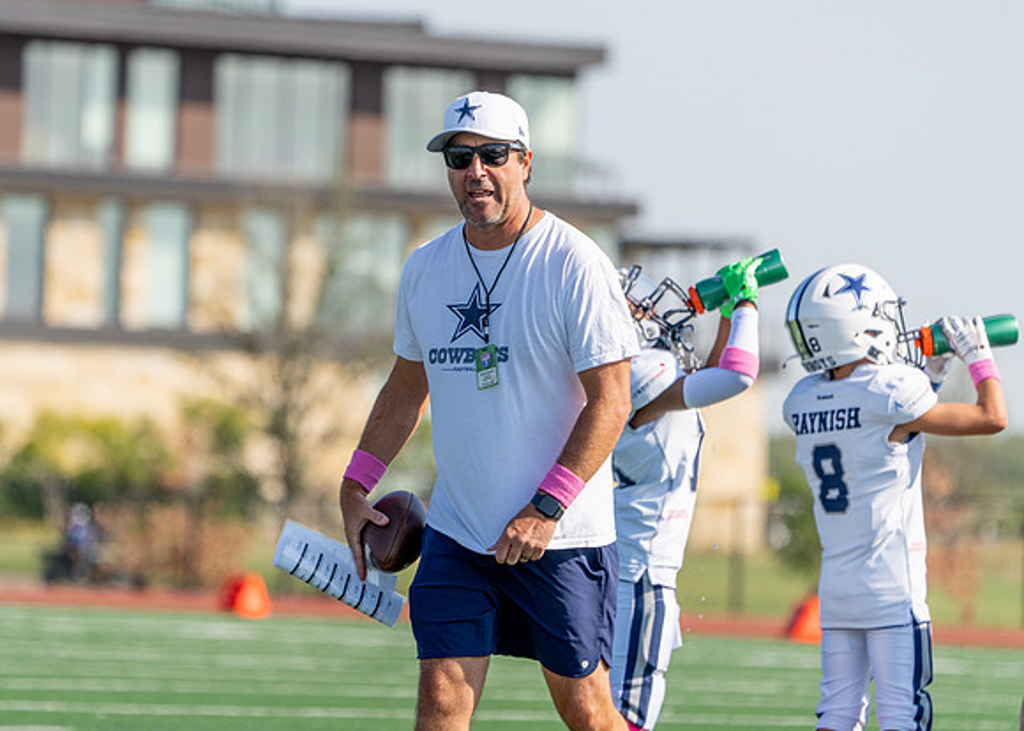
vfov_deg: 4.0
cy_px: 381
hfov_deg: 5.7
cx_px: 468
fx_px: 10368
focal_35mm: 357
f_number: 5.6
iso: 250
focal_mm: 300
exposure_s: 1/1250
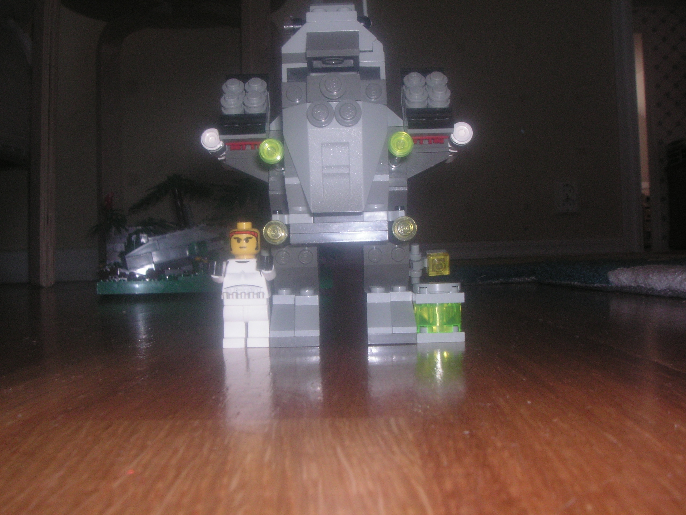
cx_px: 343
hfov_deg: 49.0
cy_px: 258
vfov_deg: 37.7
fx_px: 753
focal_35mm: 38
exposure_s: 1/45
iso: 160
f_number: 6.6
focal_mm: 6.3
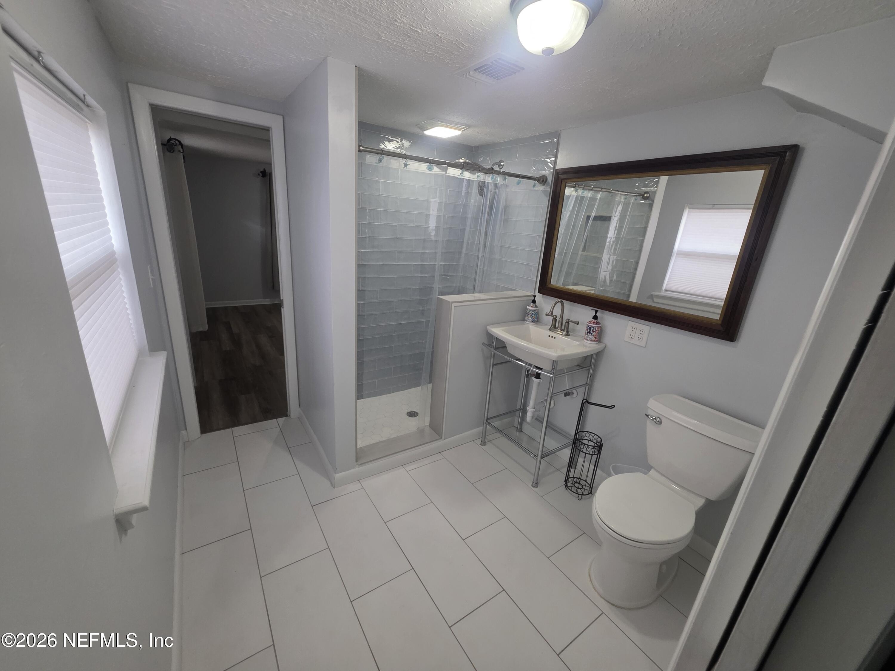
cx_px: 448
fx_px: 336
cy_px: 336
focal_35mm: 13
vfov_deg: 89.9
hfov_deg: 106.2
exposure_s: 1/60
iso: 160
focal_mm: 2.2
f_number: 1.9
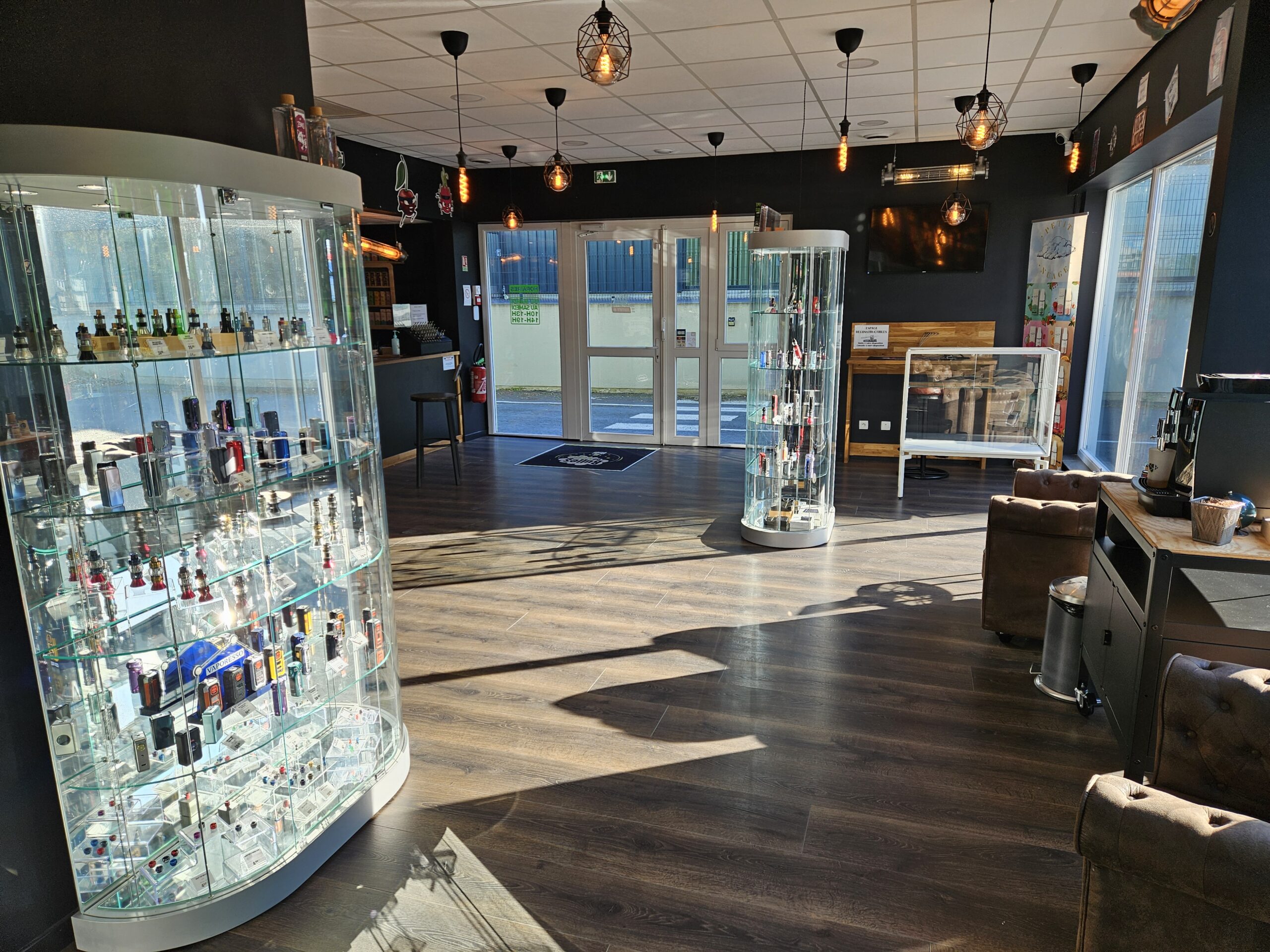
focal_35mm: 23
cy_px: 476
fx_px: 844
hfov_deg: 73.9
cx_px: 635
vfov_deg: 58.9
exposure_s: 1/160
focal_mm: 5.4
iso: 25
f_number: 1.8
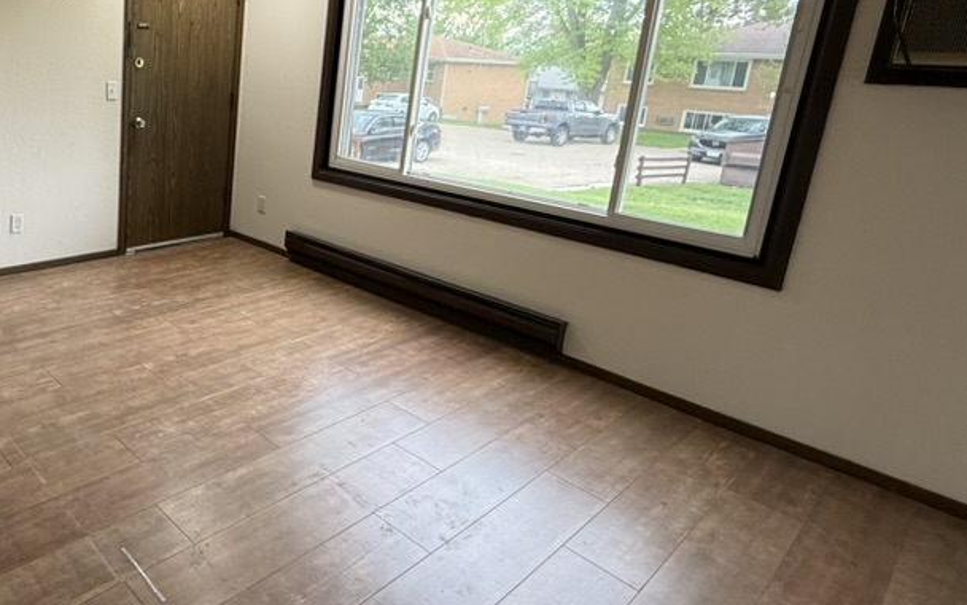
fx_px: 659
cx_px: 177
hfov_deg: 65.2
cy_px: 197
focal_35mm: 25
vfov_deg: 48.4
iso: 125
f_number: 2.2
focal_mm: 2.22
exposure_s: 1/99
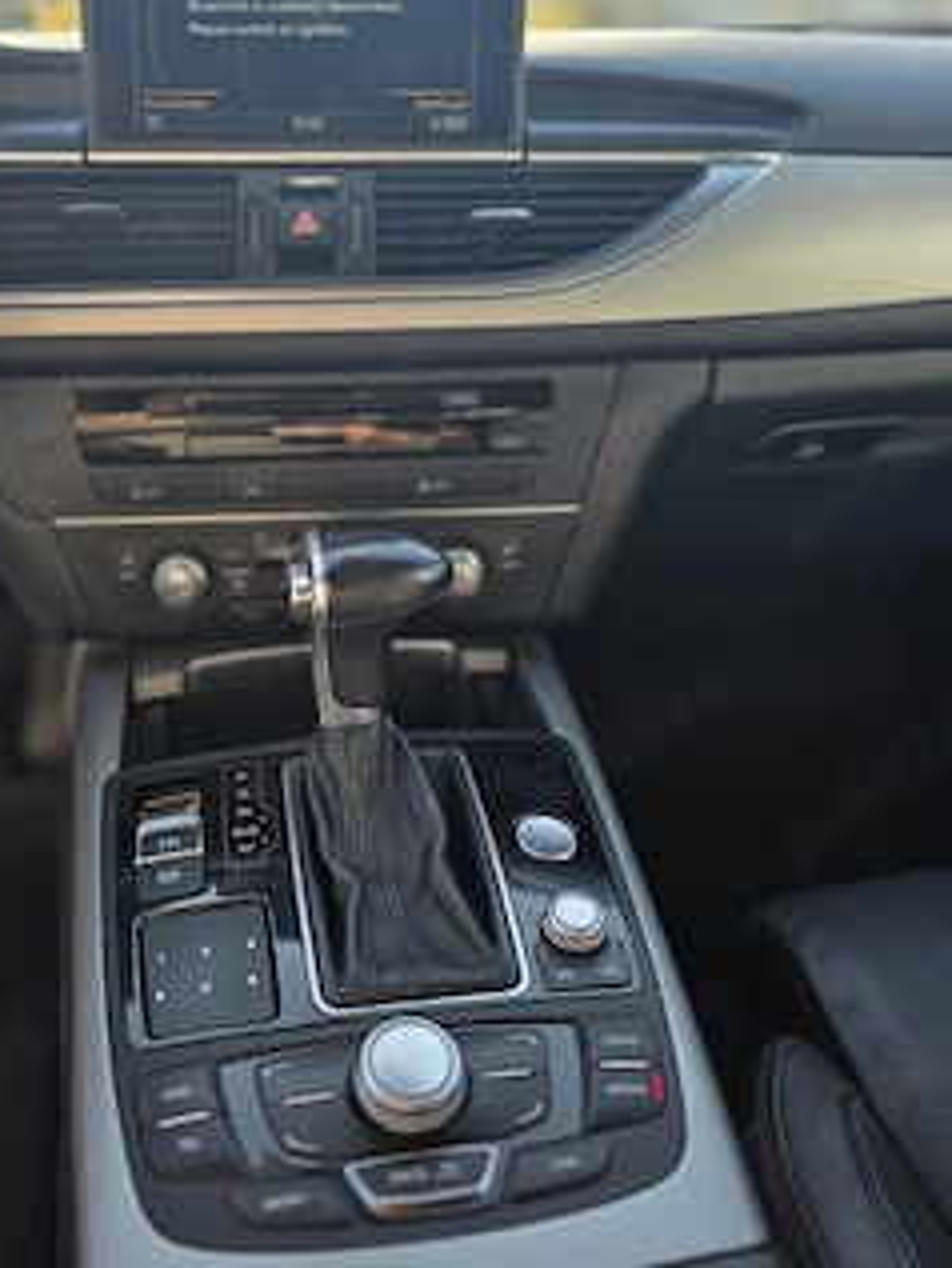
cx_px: 368
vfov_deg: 61.1
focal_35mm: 29
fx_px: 1063
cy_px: 500
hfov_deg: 47.9
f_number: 1.7
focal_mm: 6.3
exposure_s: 1/370
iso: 40
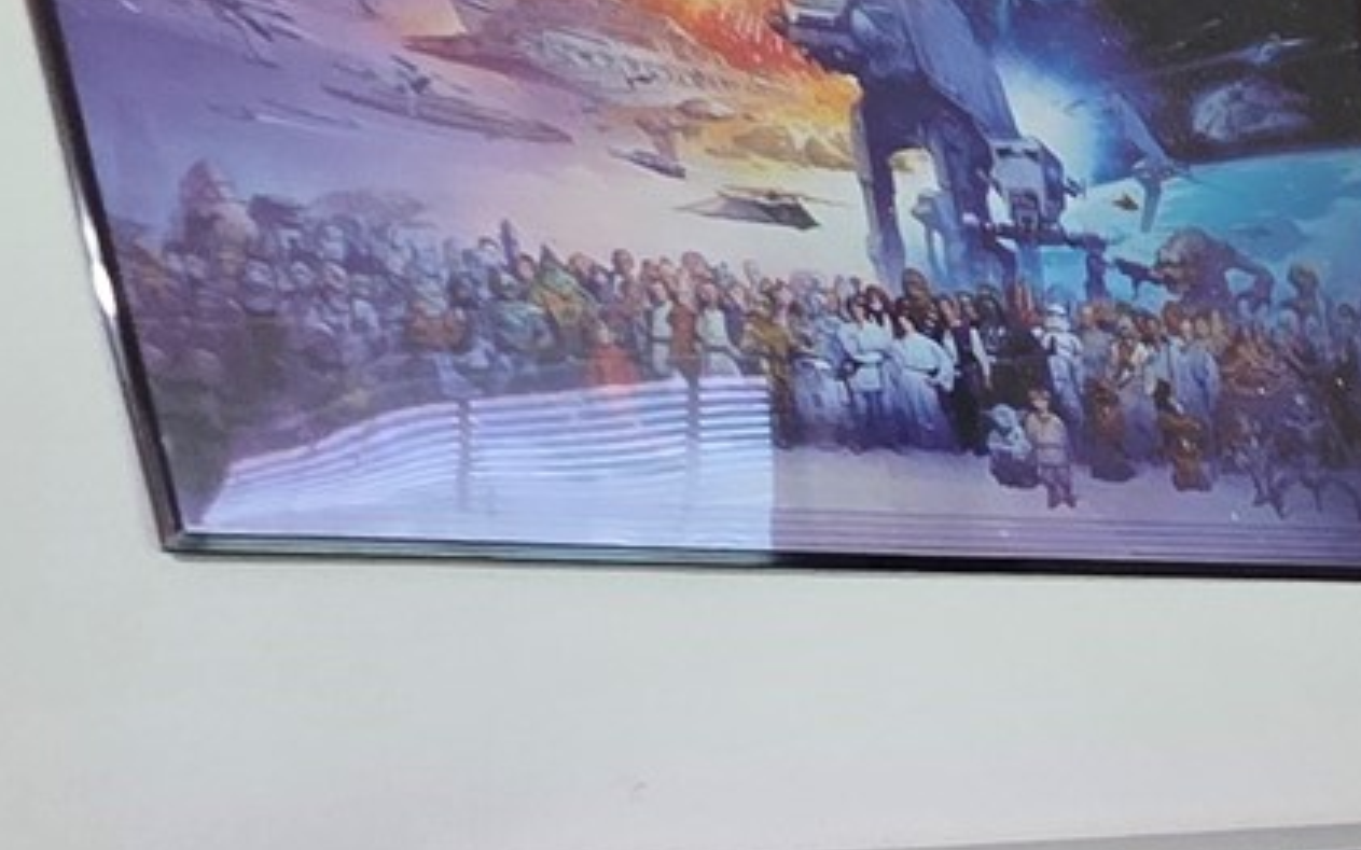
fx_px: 2485
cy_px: 1335
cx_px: 2987
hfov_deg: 17.0
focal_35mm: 67
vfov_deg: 17.2
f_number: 2.2
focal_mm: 2.2
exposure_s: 1/60
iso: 200
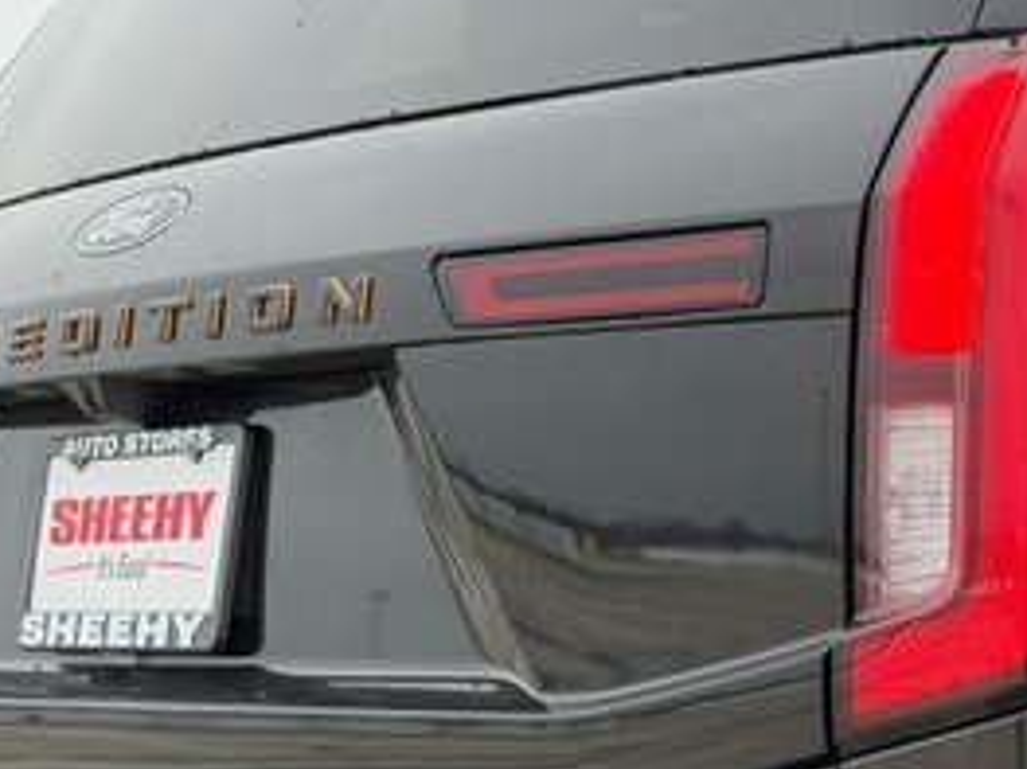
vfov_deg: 12.6
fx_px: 3470
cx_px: 922
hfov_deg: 16.6
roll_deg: -0.5
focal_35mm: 117
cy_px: 652
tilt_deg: -0.2
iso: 80
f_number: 1.78
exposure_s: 1/1795
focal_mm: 6.76
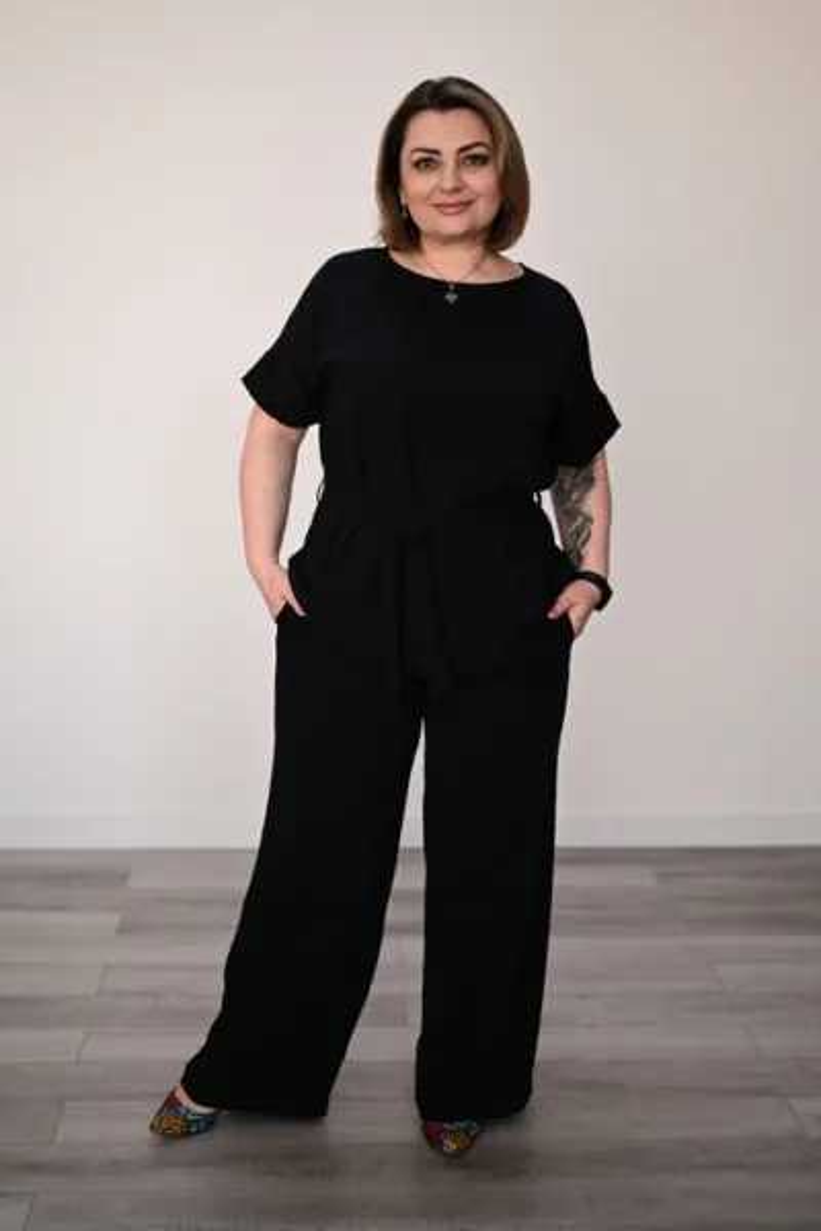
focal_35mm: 50
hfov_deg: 27.0
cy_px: 616
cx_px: 410
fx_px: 1710
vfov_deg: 39.6
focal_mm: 50
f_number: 1.8
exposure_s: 1/160
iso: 200
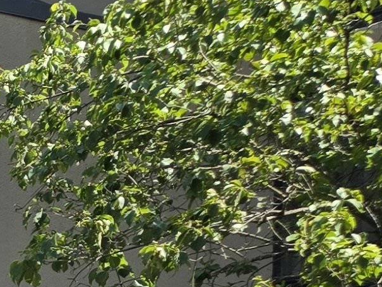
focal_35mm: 152
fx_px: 1678
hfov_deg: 10.3
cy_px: 530
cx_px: -681
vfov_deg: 9.3
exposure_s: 1/697
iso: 25
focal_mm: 5.4
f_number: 1.8
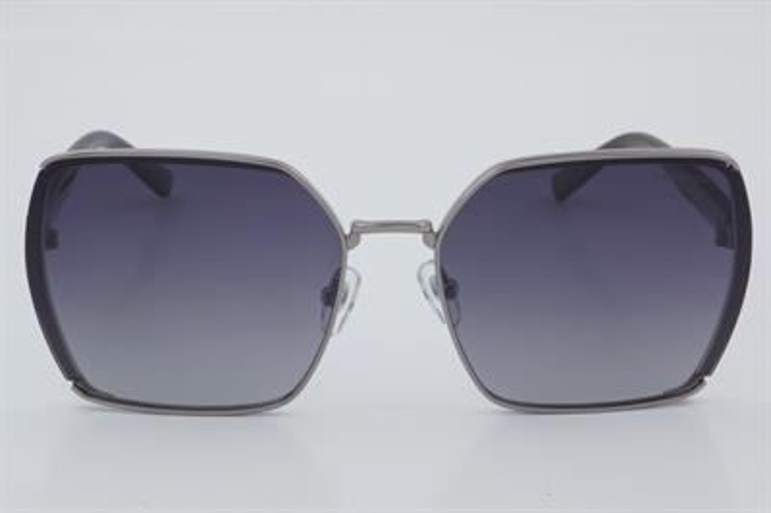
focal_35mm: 82
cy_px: 256
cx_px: 386
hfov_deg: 24.6
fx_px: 1765
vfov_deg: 16.5
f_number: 32
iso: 100
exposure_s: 1/4
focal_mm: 55
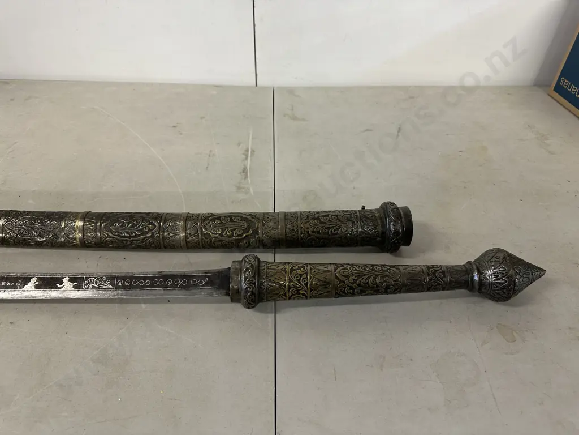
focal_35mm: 24
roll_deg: -1.8
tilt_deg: -43.7
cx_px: 290
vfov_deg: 56.8
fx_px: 401
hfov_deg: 71.6
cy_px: 218
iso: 125
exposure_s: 1/50
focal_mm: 6.86
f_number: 1.78
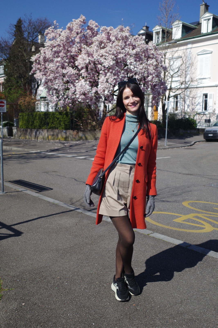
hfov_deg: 37.8
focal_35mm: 35
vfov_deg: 54.4
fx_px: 318
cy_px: 164
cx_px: 109
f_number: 2.8
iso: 160
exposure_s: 1/1000
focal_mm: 18.3
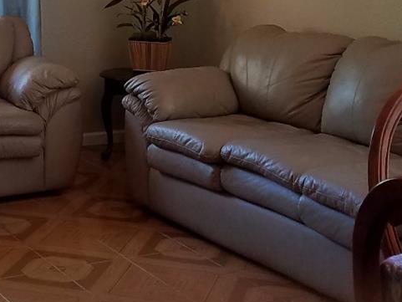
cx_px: 44
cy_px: -67
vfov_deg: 17.3
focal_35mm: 81
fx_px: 941
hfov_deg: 23.5
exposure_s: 1/60
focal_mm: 4.2
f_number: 1.7
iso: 100
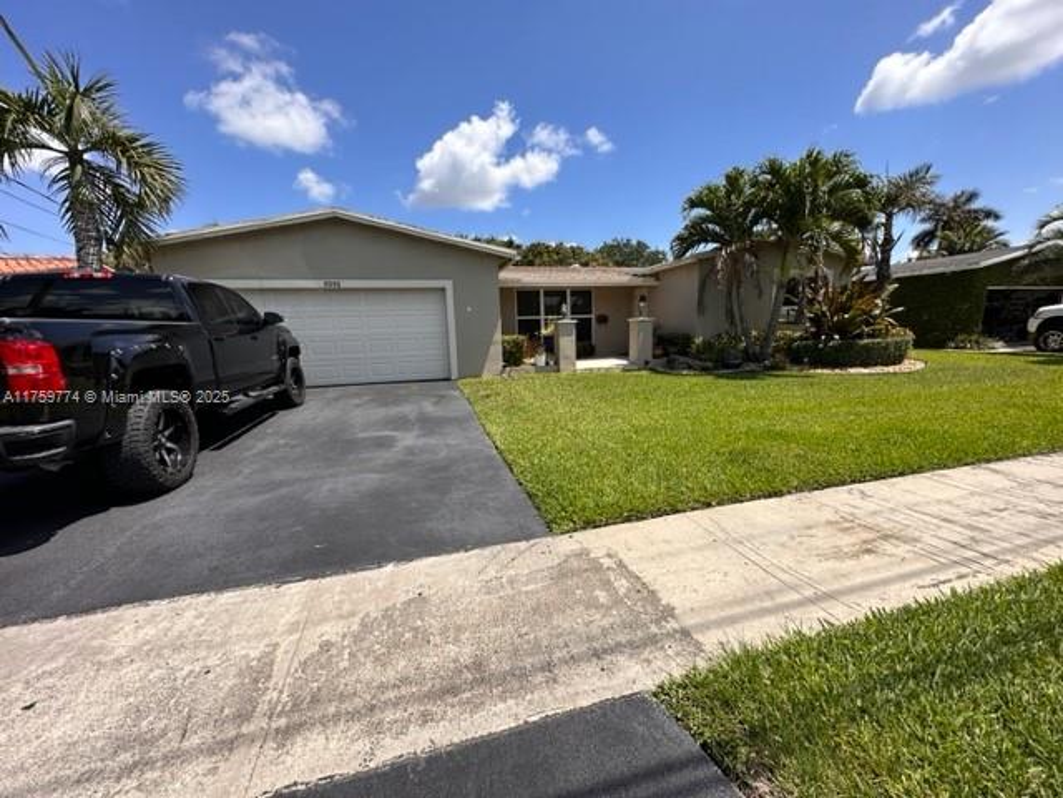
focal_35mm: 14
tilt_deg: -9.6
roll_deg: +1.8
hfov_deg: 102.1
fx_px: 430
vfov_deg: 85.7
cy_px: 399
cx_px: 532
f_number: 2.2
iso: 40
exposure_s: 1/1595
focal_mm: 2.22
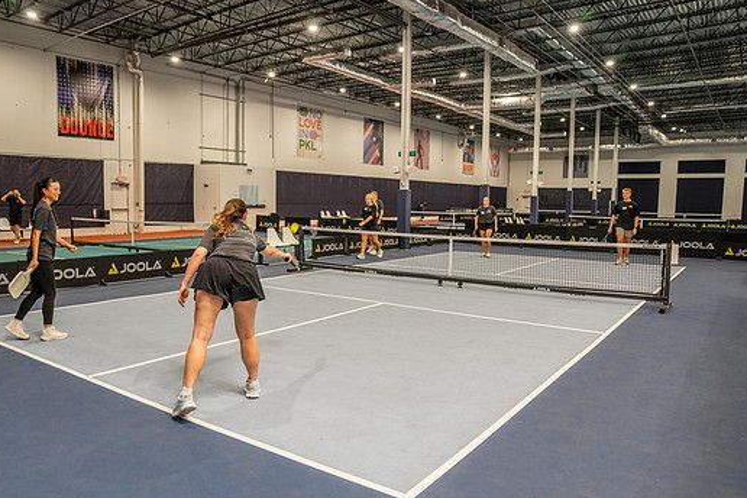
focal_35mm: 27
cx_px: 332
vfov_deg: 47.9
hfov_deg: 67.2
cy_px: 260
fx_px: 560
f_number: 4
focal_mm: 24
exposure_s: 1/125
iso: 800
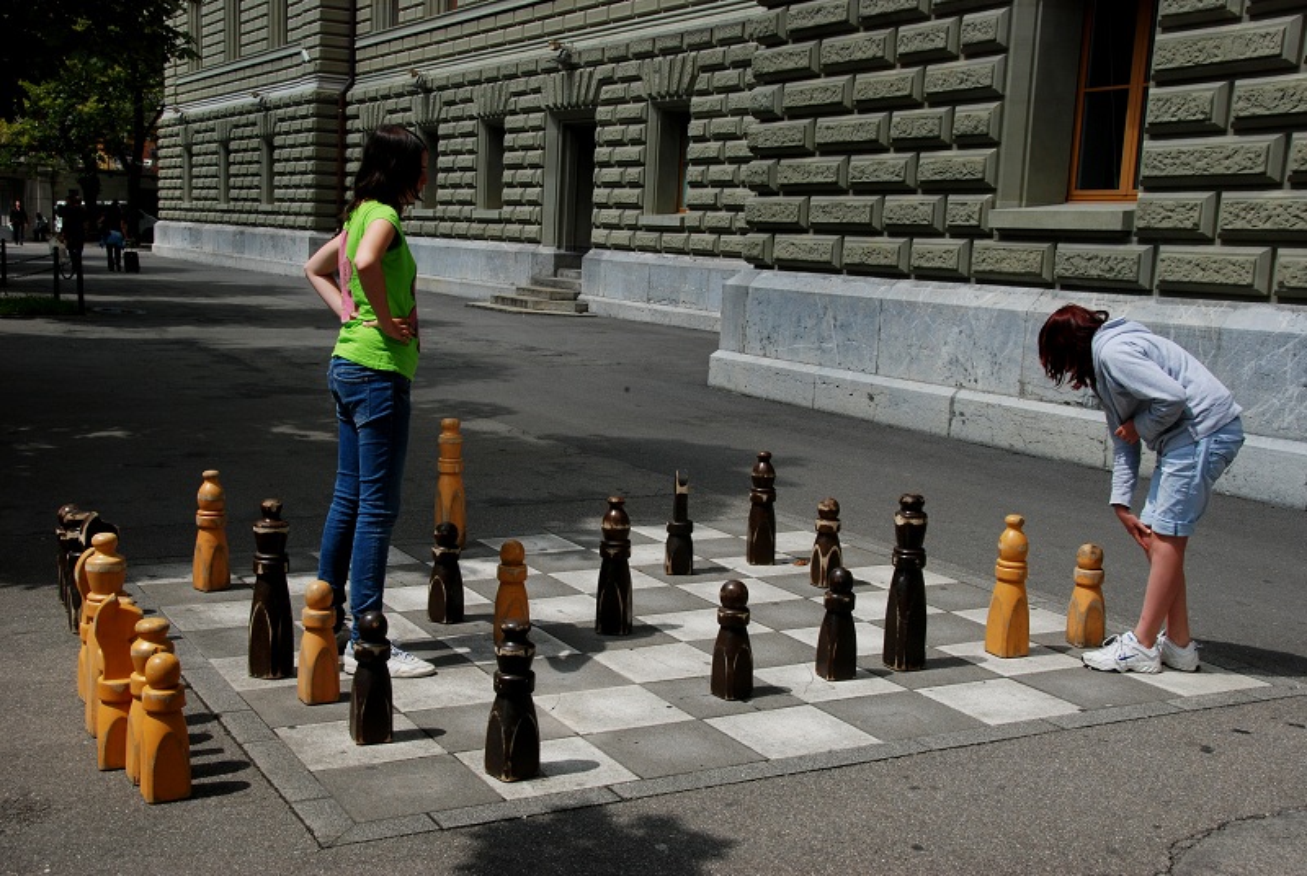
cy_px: 438
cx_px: 654
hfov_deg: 46.3
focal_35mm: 42
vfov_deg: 32.0
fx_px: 1527
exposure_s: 1/320
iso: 200
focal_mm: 28
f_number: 11
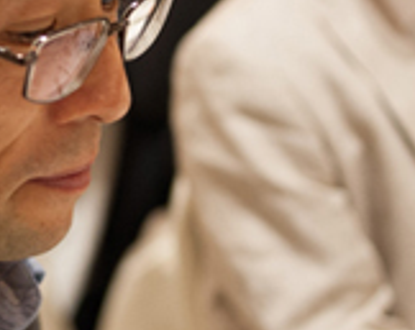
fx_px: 1594
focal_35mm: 130
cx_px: 46
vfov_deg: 11.8
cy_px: 133
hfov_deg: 14.7
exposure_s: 1/100
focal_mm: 35
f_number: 2.8
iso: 1000
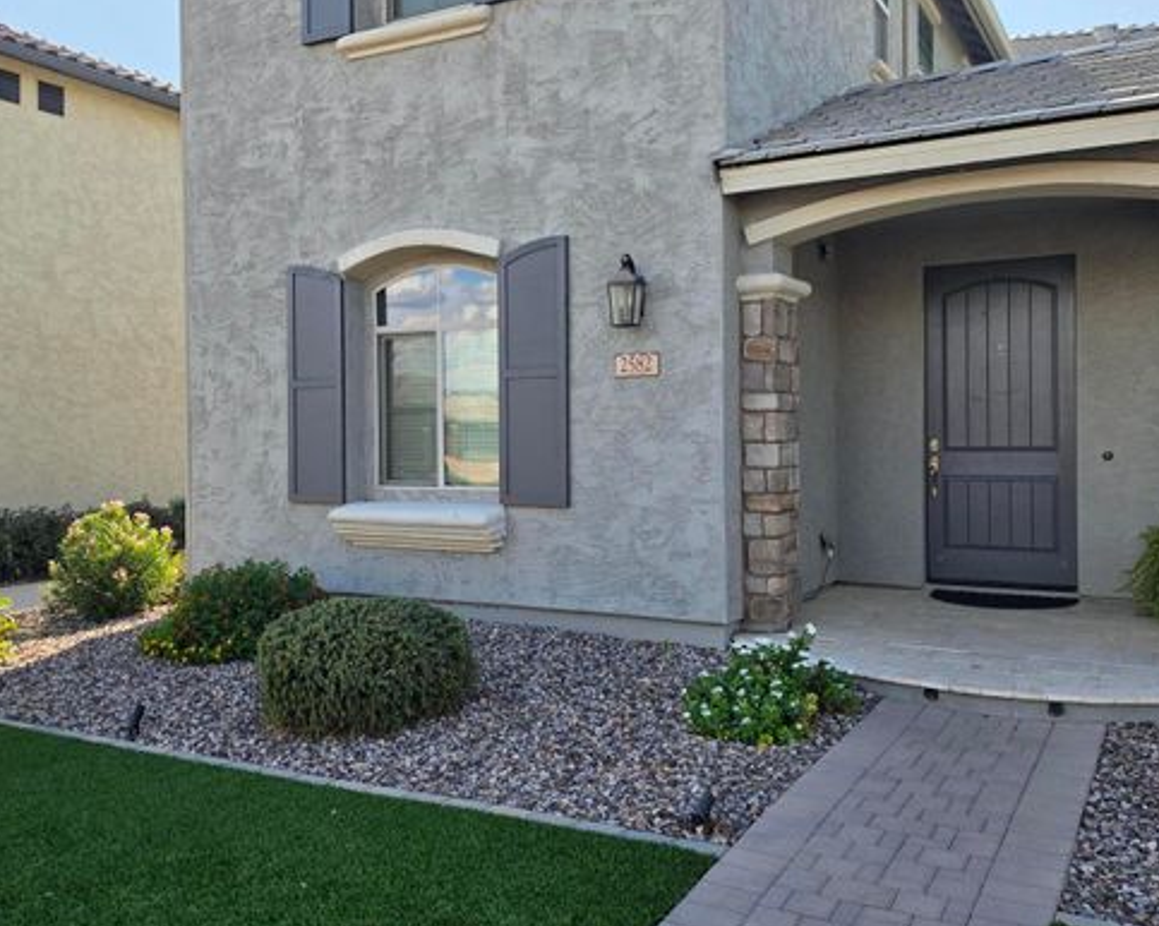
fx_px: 1063
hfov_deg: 57.2
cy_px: 440
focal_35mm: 31
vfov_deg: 47.1
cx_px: 581
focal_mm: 6.5
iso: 64
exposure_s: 1/6147
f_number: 1.4
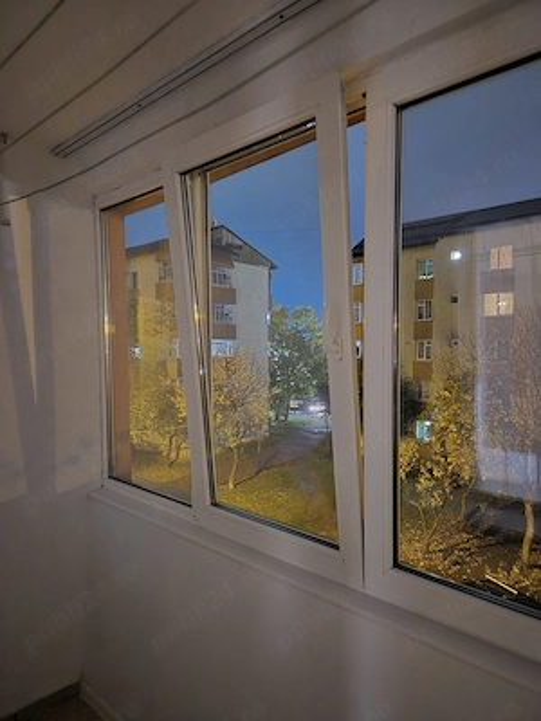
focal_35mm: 23
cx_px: 270
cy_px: 360
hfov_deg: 58.9
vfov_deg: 73.9
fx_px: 479
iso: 3200
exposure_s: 1/4
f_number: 1.8
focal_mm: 5.4
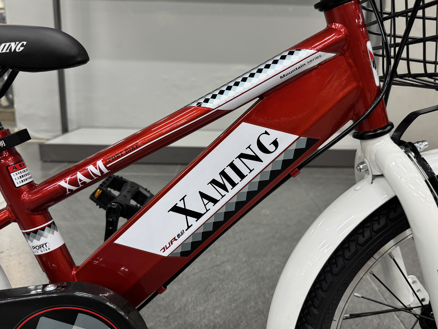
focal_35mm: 28
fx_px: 354
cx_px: 224
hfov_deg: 63.4
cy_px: 169
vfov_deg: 49.7
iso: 160
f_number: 1.78
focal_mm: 6.76
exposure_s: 1/100
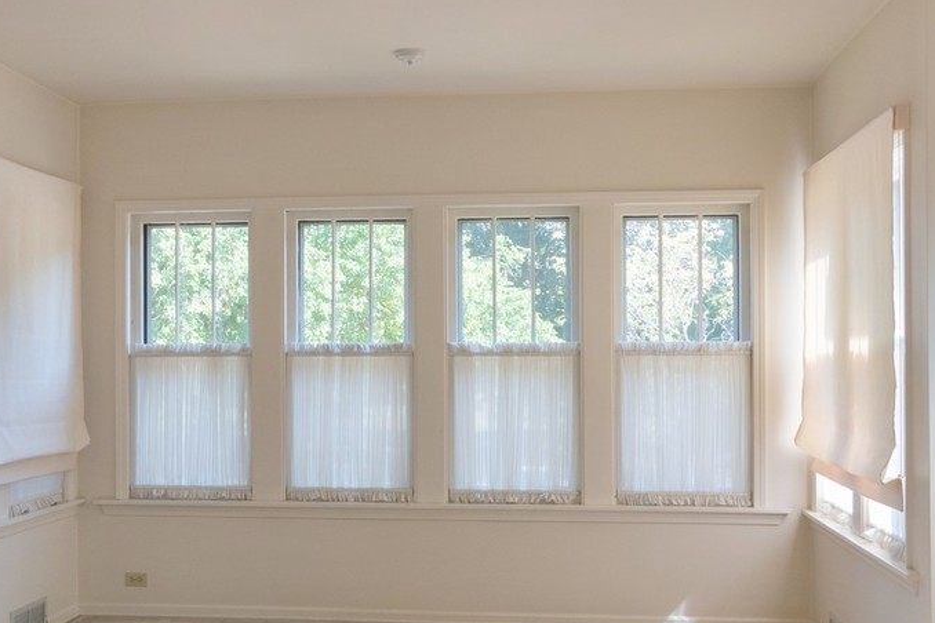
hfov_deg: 45.4
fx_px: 1117
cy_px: 431
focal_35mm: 43
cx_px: 414
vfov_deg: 30.9
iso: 200
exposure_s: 1/20
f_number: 8
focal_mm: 12
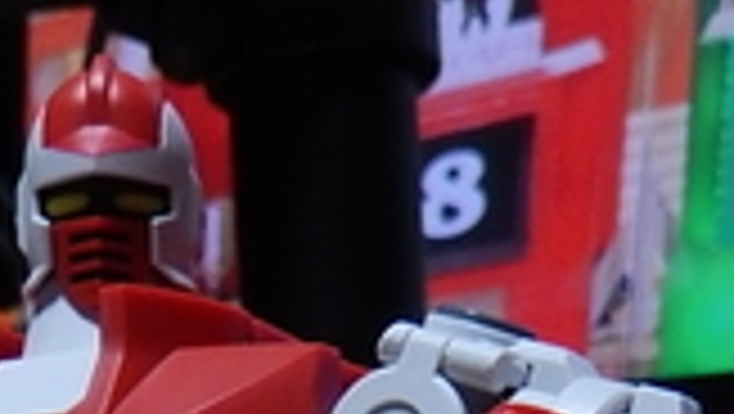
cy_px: 1107
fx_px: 1948
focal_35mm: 100
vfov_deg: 10.0
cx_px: 171
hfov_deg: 21.1
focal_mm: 4.5
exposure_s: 1/30
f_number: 3.4
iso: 360
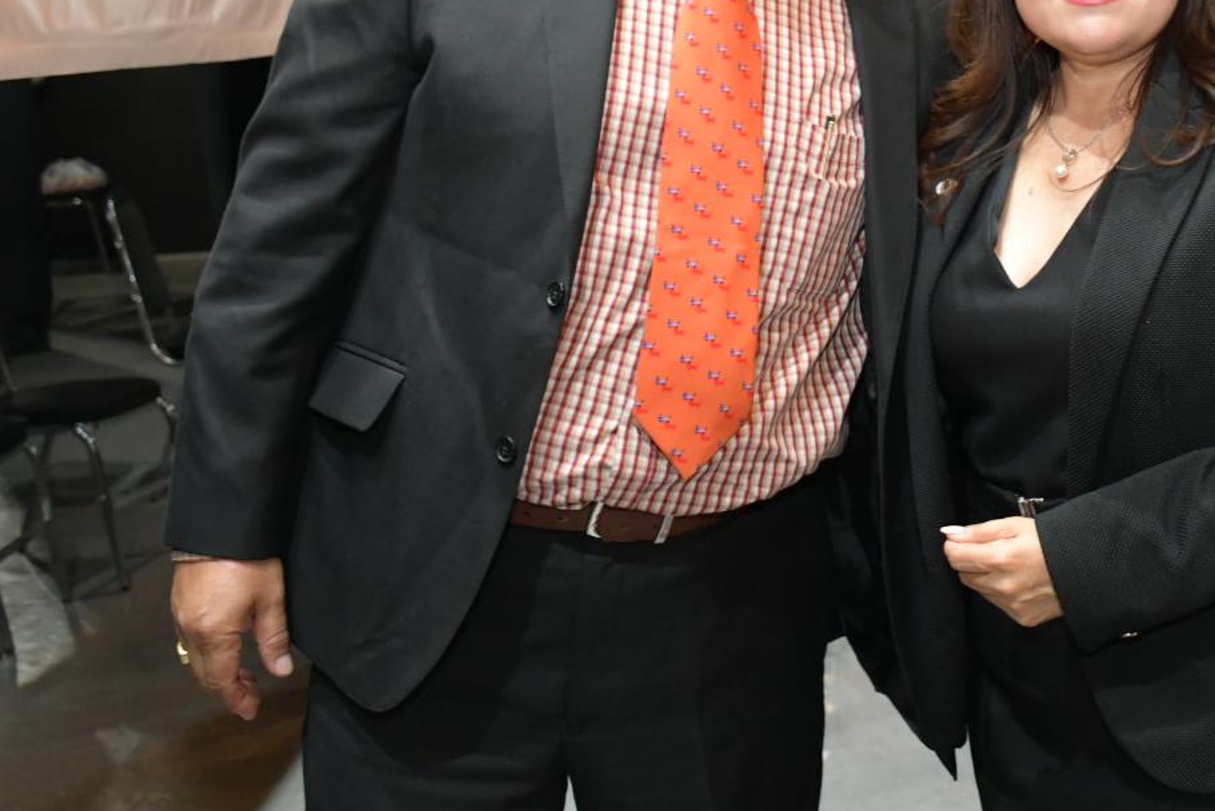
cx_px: 1050
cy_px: 193
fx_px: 2161
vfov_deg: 21.1
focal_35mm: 64
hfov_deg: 30.3
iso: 2500
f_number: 4
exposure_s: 1/60
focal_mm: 24
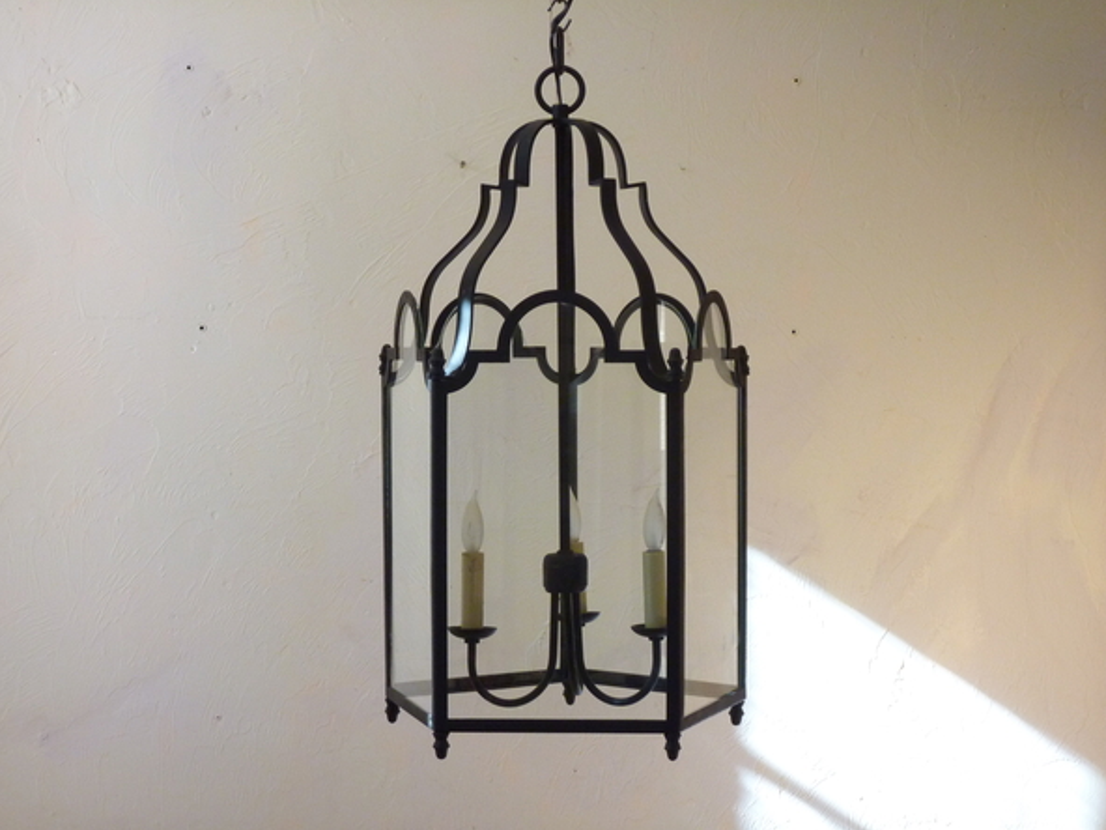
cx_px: 549
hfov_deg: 24.7
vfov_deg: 18.7
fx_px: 2524
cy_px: 411
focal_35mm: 79
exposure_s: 1/40
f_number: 4.2
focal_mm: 12.8
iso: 320
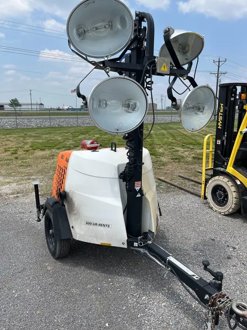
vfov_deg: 65.3
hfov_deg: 51.3
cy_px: 161
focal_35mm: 27
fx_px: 257
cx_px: 124
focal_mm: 5.1
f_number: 1.6
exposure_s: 1/3876
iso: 50
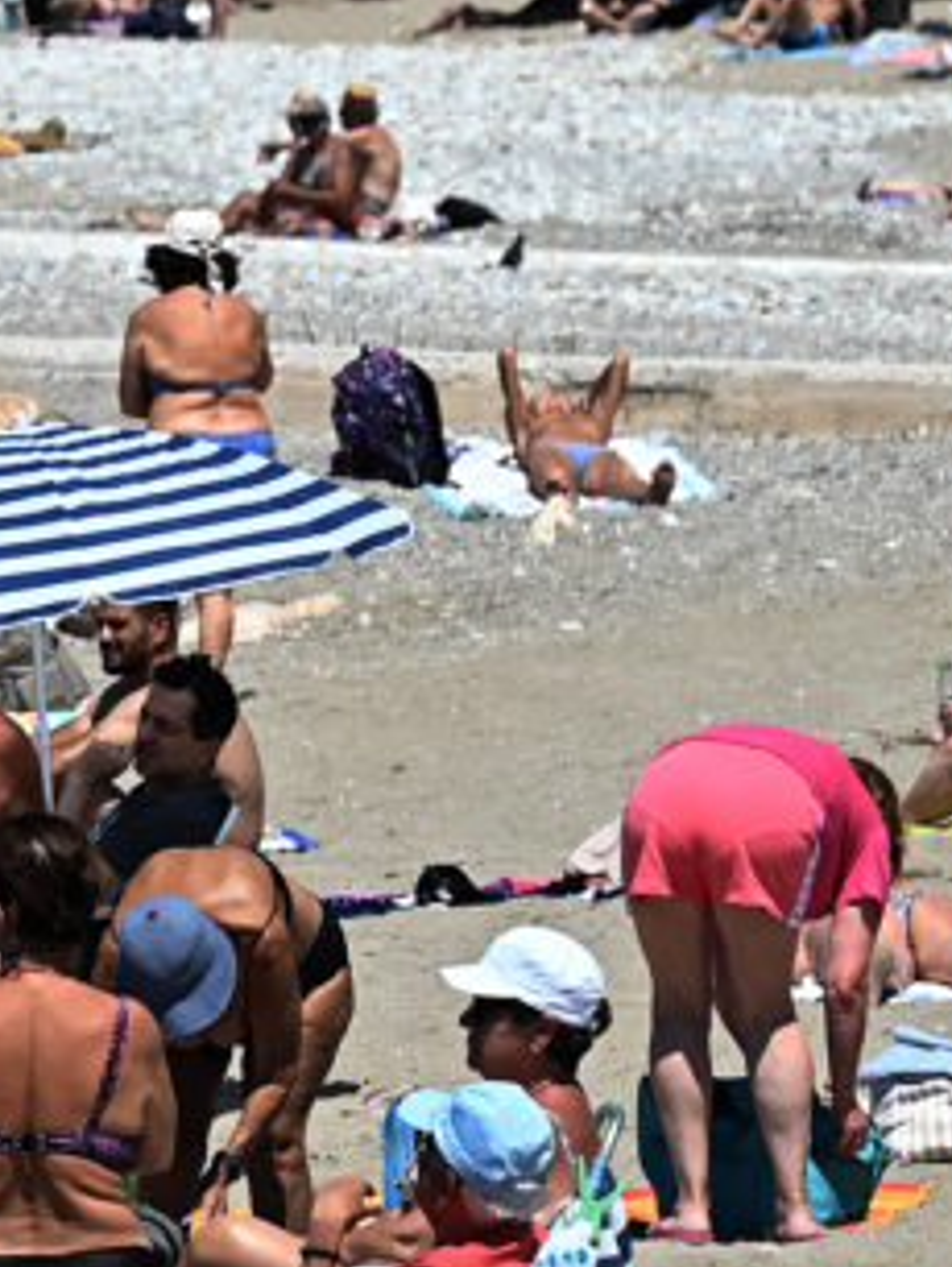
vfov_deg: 2.6
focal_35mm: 771
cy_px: 458
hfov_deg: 1.9
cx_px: -1834
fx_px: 28232
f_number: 5.6
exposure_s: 1/800
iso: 100
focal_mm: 120
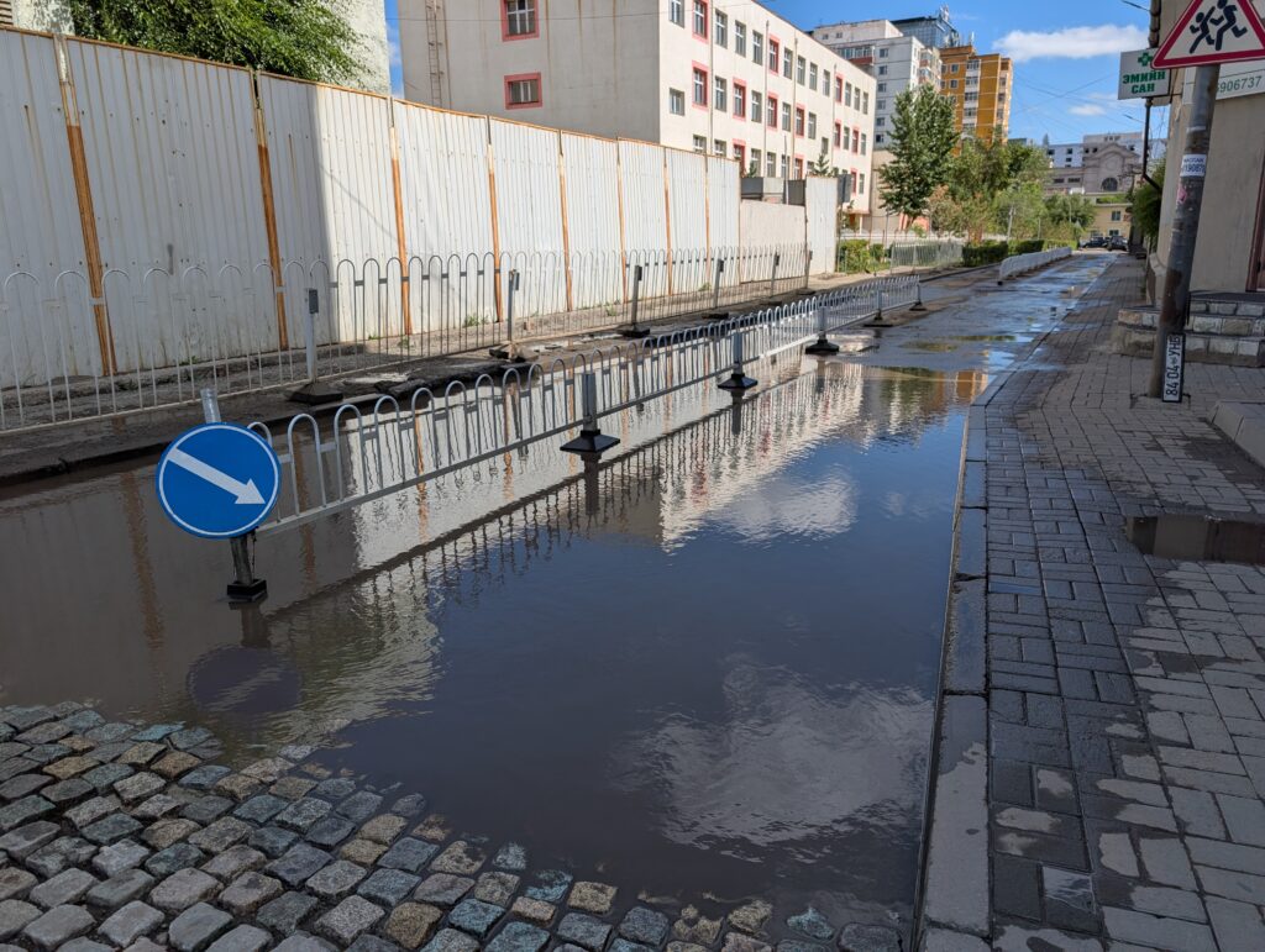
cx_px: 632
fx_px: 878
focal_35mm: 24
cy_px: 476
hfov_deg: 71.5
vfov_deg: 56.9
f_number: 1.68
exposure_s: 1/1393
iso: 18
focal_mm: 6.9
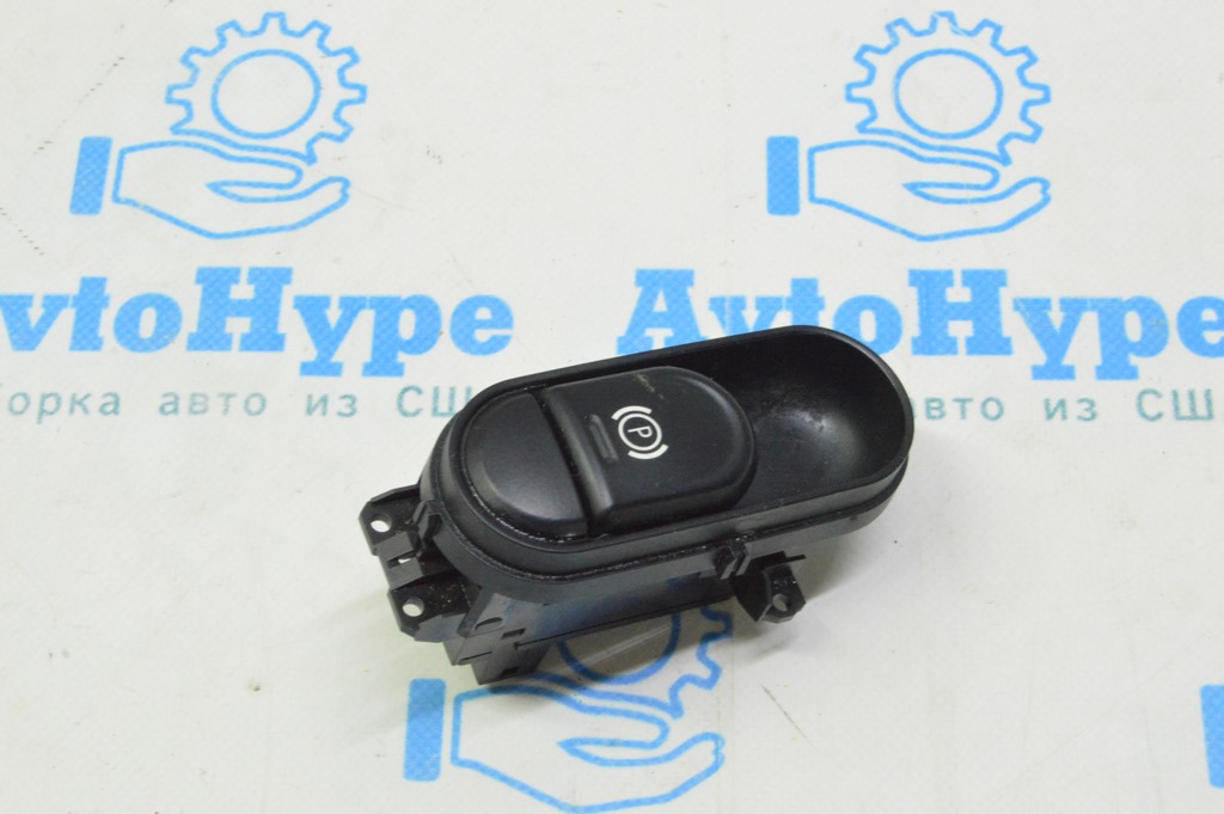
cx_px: 612
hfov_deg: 31.9
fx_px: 2140
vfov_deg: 21.5
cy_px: 407
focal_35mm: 63
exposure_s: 1/20
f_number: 20
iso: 6400
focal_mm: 42
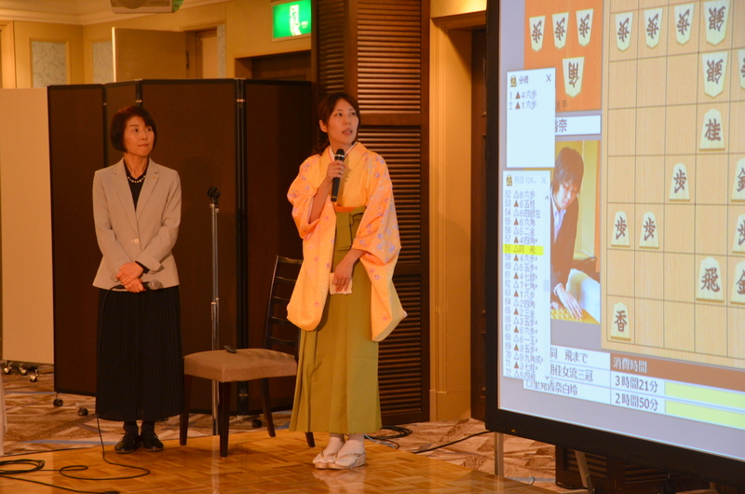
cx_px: 372
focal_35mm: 82
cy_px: 247
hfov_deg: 24.7
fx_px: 1704
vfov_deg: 16.5
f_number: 4.8
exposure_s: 1/40
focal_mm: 55
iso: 800
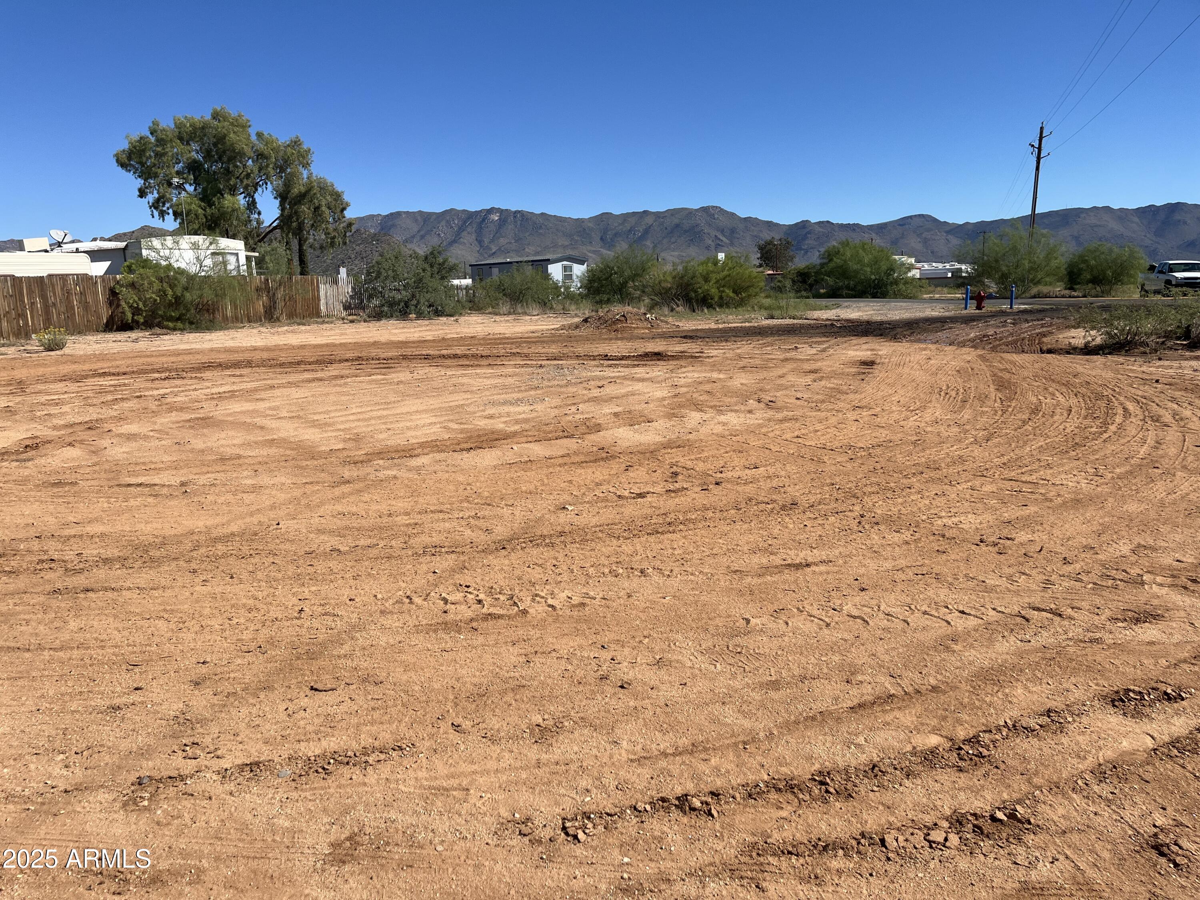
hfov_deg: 67.3
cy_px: 450
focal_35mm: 26
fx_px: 901
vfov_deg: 53.1
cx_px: 600
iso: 50
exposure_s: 1/4854
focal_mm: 5.1
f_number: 1.6
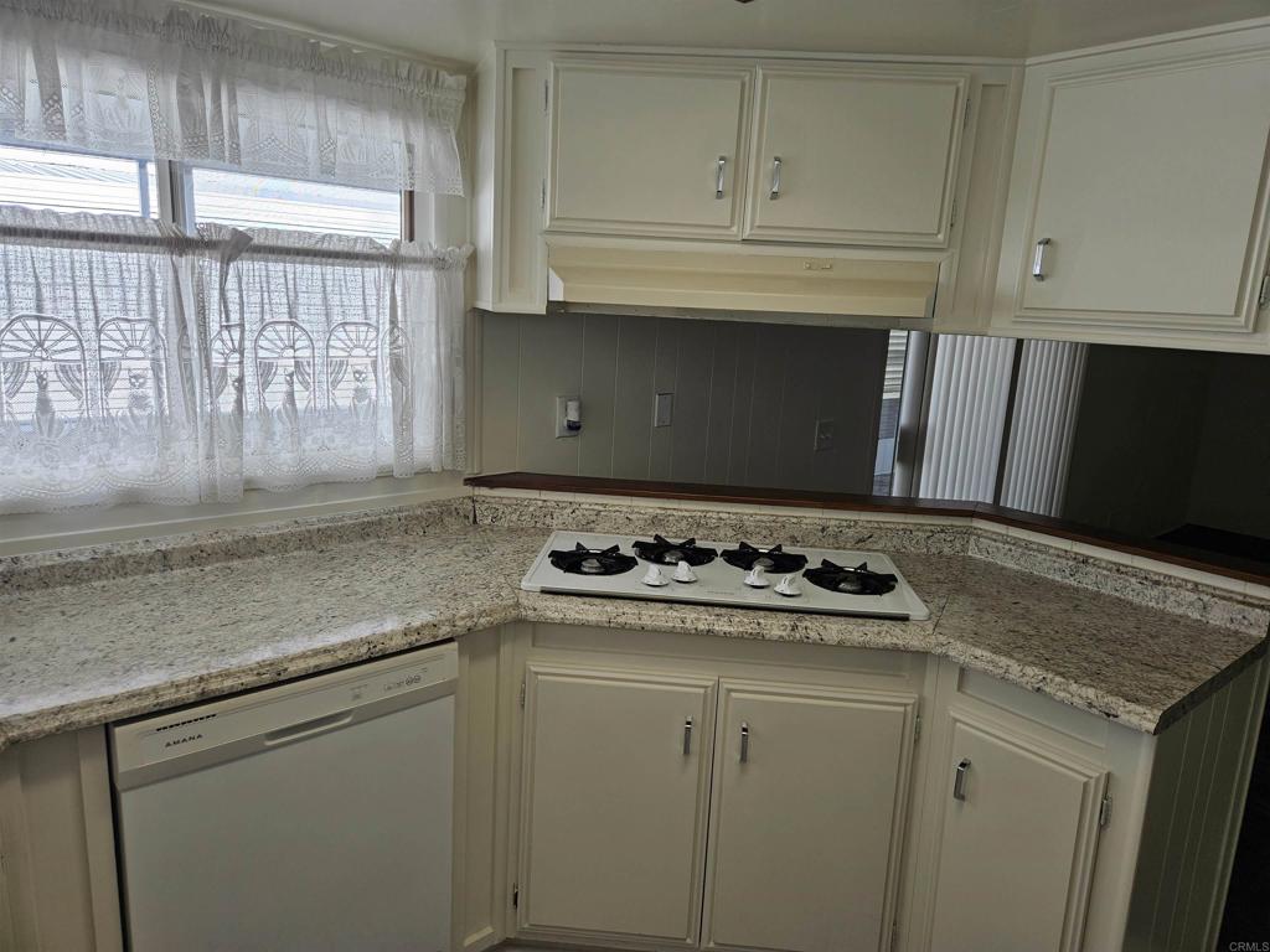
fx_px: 844
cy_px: 476
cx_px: 635
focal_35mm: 23
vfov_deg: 58.9
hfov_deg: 73.9
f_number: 1.8
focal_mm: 5.4
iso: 32
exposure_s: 1/120
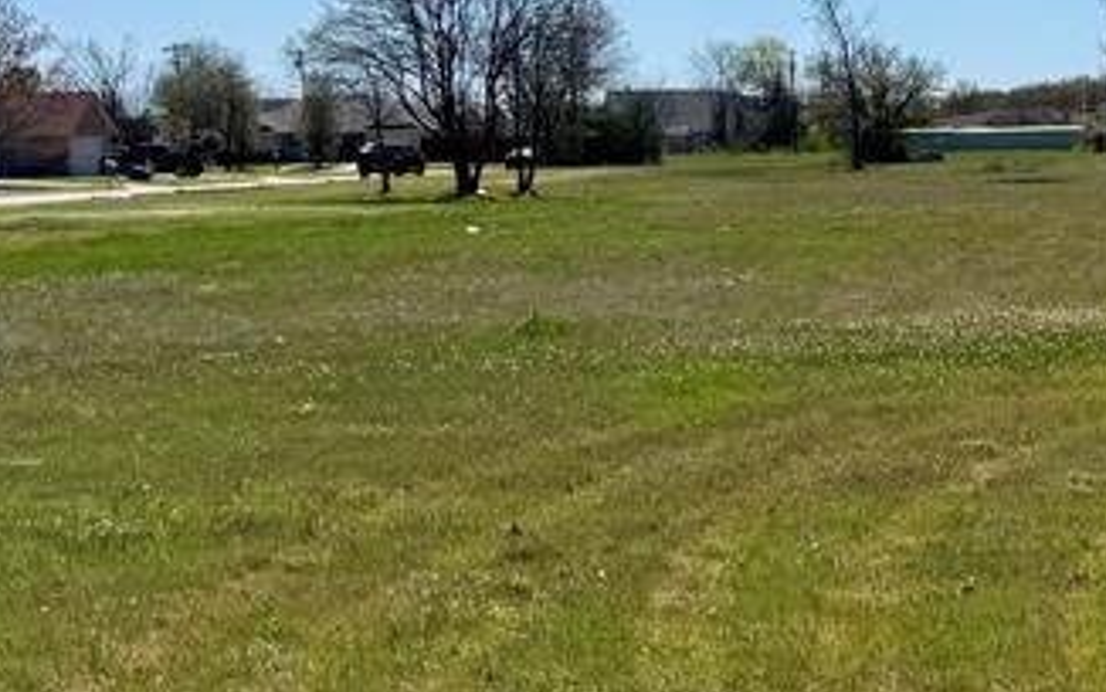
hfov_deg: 23.8
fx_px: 2412
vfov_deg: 16.2
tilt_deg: -0.3
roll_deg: +1.5
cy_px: 102
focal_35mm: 80
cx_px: 1286
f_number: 1.78
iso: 80
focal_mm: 6.76
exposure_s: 1/7937
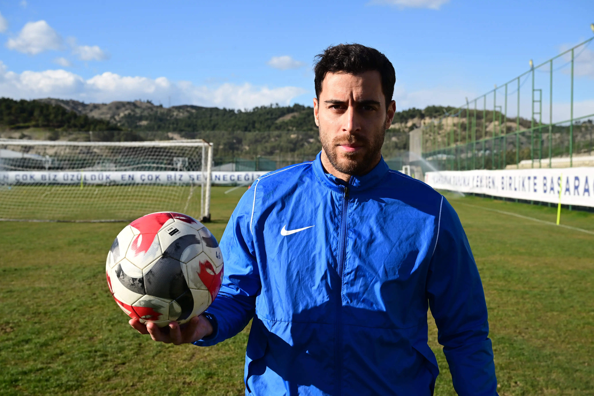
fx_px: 742
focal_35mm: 45
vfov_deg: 29.9
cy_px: 198
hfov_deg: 43.6
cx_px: 297
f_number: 8
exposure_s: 1/640
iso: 250
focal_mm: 45
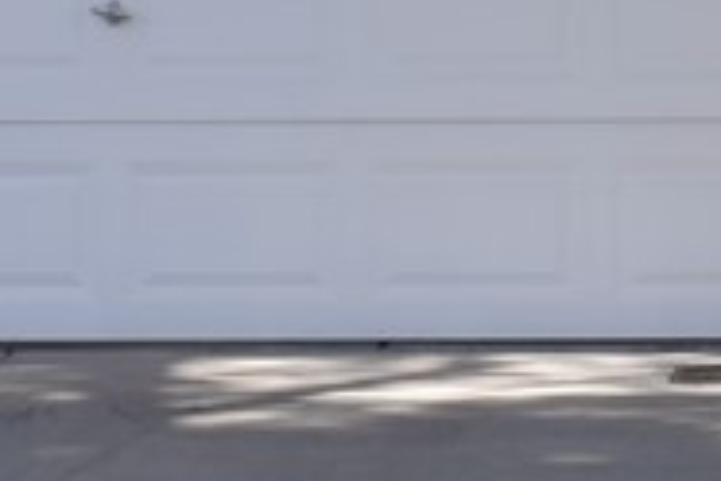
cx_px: 799
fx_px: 6126
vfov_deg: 4.4
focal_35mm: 306
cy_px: -535
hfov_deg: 6.7
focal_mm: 35
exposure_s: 1/250
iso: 200
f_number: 8
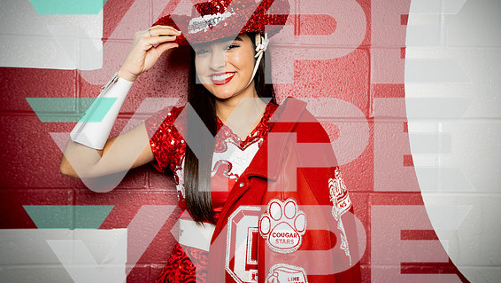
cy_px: 145
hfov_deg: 46.4
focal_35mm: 44
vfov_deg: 27.1
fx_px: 585
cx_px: 250
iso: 400
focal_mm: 41
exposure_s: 1/250
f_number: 5
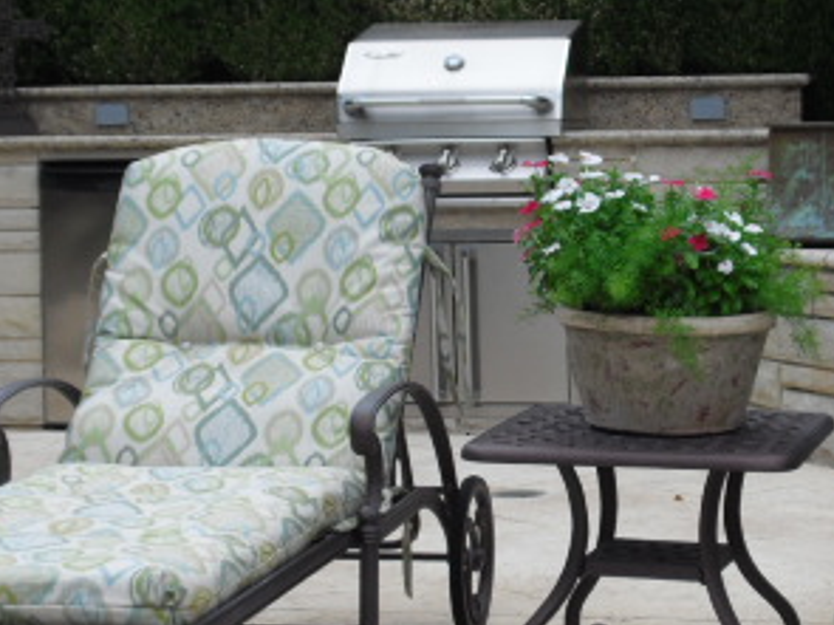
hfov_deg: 17.0
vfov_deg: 12.9
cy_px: 359
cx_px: 605
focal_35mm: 115
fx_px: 2770
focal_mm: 9.4
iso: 64
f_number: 3.8
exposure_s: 1/400
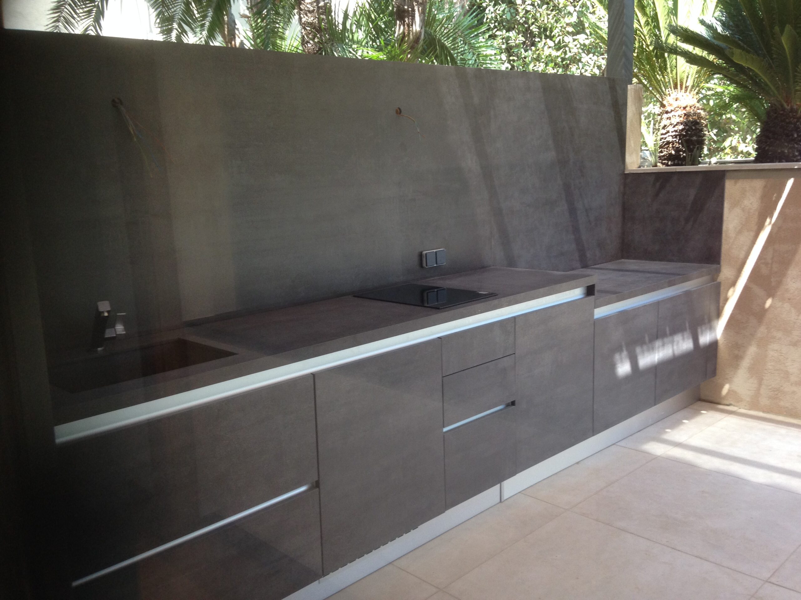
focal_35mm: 33
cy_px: 300
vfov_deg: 42.9
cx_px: 400
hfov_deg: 55.4
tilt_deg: -8.4
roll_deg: +1.1
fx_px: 764
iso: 80
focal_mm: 4.12
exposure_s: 1/120
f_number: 2.4
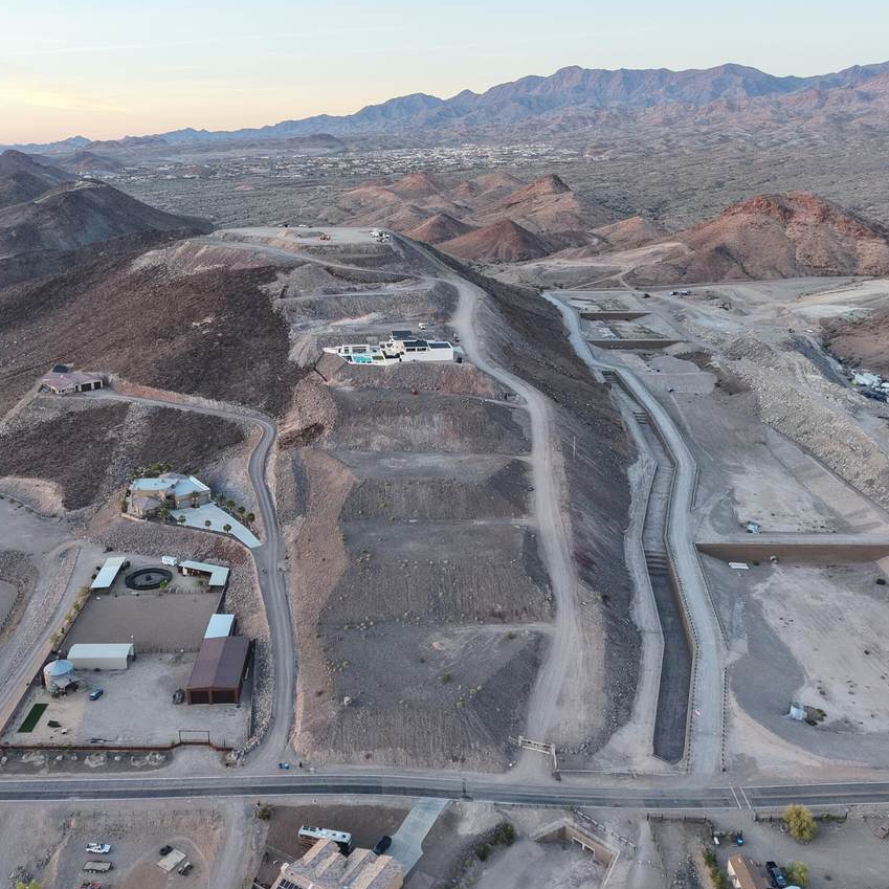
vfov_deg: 51.0
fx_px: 930
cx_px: 410
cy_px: 408
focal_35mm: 32
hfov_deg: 51.1
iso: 290
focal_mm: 8.67
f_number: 1.8
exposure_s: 1/160
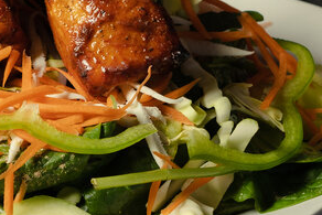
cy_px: 39
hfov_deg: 4.7
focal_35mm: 435
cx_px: 97
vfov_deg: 3.2
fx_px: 3893
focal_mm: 85
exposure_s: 1/160
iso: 200
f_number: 6.3
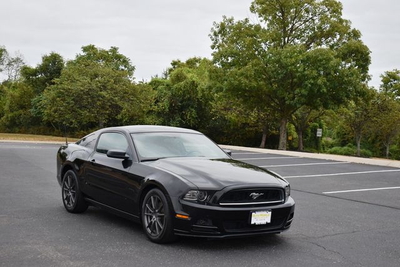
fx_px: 633
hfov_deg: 35.0
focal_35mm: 57
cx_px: 200
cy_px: 134
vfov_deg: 23.8
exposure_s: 1/250
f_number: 4.8
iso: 400
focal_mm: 38
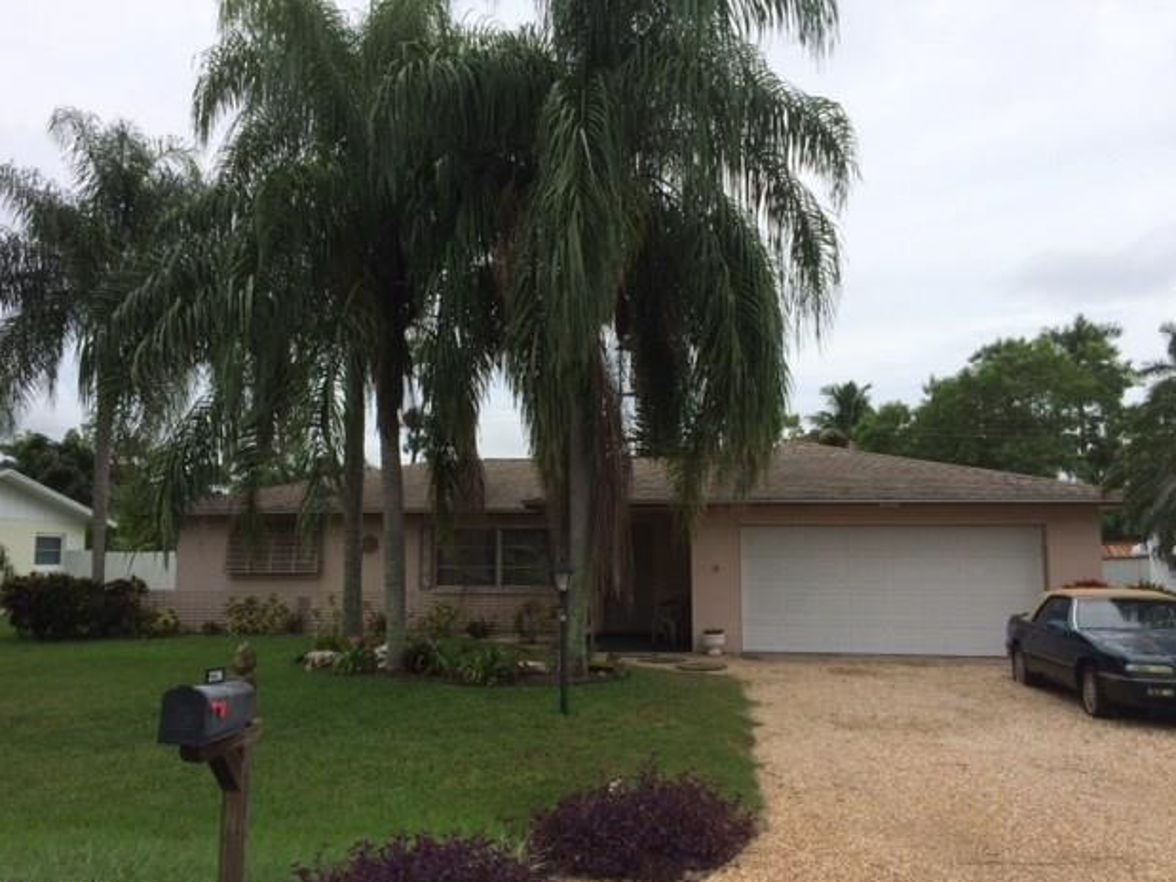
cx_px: 576
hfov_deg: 60.0
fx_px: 1019
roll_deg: -0.5
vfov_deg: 46.8
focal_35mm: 30
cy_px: 454
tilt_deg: +6.0
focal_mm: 4.15
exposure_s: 1/2053
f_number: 2.2
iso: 32
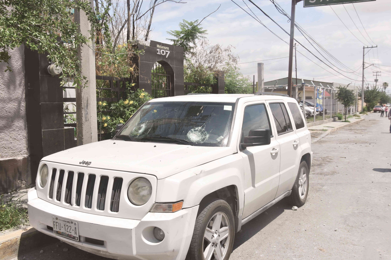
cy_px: 130
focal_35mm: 33
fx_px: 358
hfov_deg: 57.2
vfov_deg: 40.0
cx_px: 196
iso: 100
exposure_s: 1/320
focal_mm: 22
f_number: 9
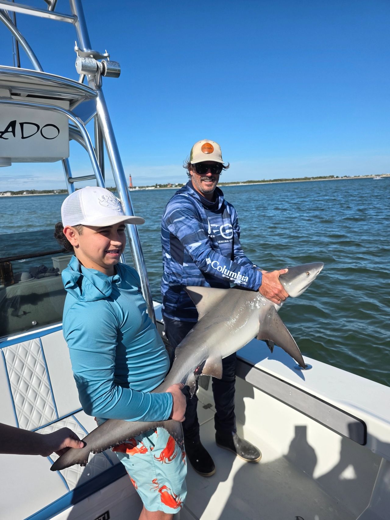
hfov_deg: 58.9
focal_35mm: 23
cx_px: 195
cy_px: 260
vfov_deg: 73.9
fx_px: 346
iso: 80
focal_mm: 6.3
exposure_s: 1/7626
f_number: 1.7
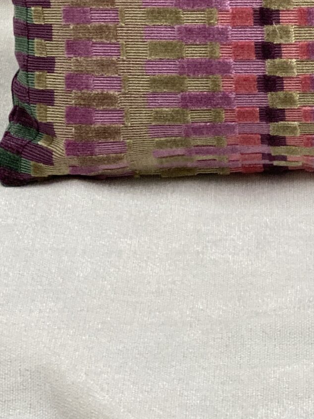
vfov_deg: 12.3
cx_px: 365
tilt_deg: -25.1
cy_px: -62
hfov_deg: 9.3
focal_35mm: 158
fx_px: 1911
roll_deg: -0.1
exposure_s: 1/122
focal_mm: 6
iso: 160
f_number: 2
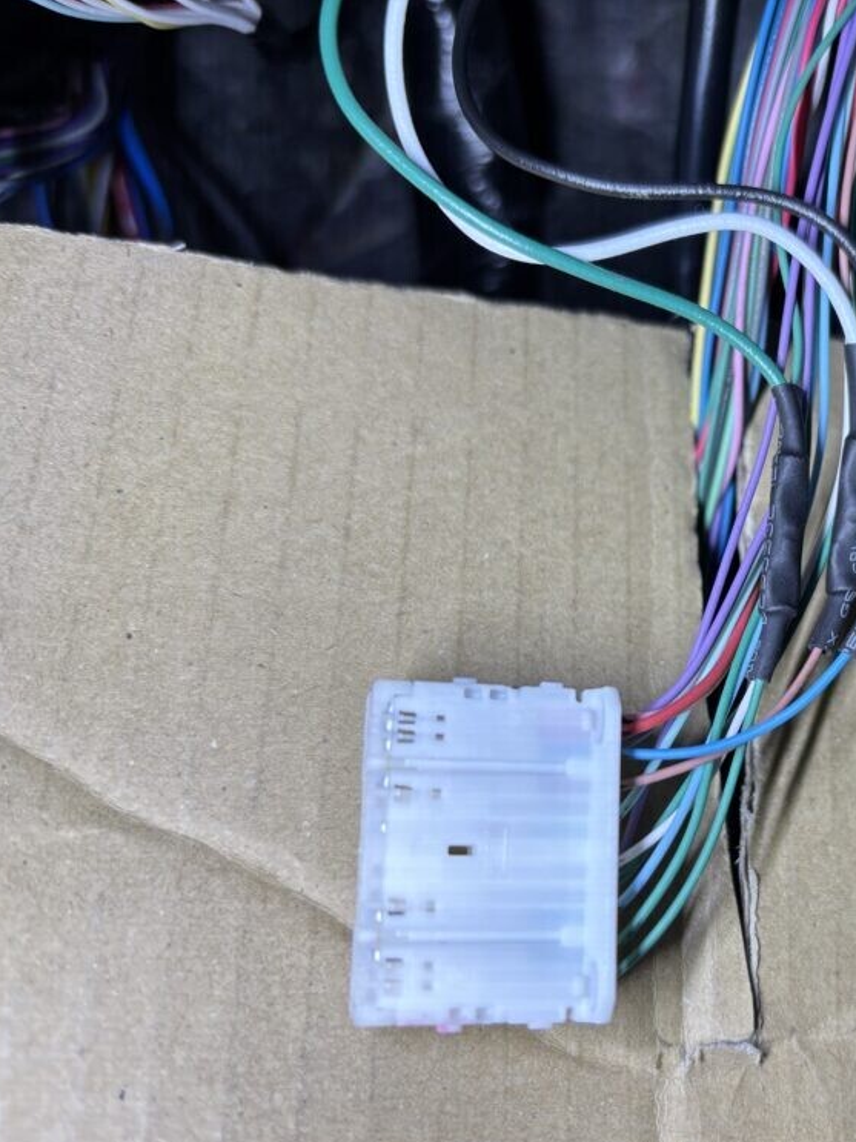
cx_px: 730
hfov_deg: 38.5
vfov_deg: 52.6
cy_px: 573
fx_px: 1154
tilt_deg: -24.6
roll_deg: +4.7
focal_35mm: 35
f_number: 1.6
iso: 50
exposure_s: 1/164
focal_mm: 5.96
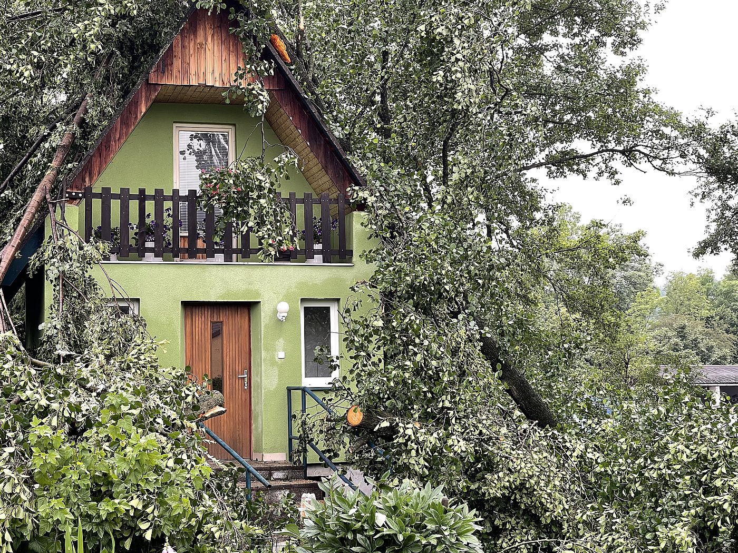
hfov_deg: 30.3
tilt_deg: +4.6
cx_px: 369
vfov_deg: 22.9
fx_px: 1364
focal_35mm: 64
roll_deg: +1.1
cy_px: 276
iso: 80
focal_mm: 7.5
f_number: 2.2
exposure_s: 1/121
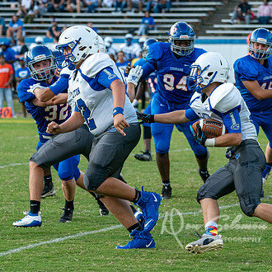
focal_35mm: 241
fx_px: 2142
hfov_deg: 7.3
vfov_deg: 7.3
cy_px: 133
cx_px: 194
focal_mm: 148
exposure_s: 1/1000
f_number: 5.6
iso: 2000
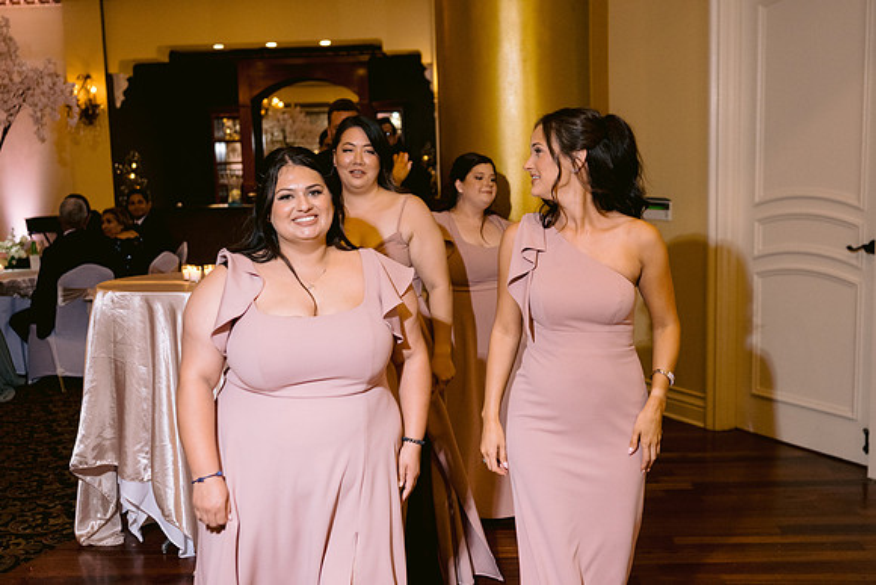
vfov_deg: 32.9
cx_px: 440
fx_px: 991
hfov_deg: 47.7
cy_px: 284
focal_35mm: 41
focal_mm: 35
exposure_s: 1/125
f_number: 2.8
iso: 1600
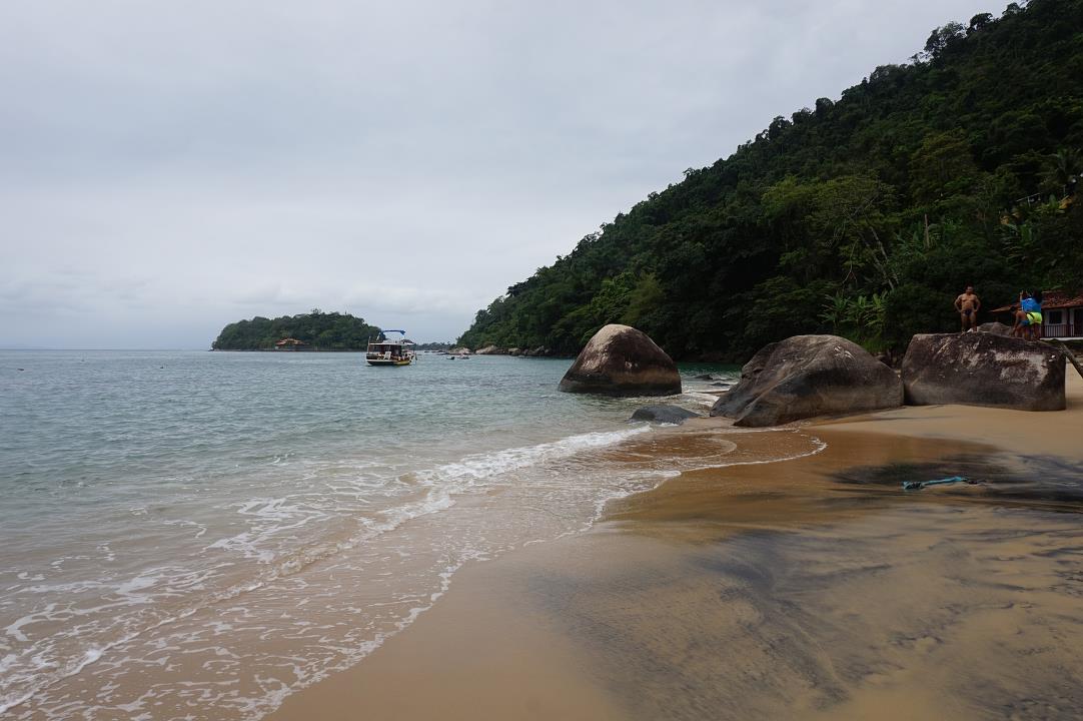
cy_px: 360
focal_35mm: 24
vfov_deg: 53.1
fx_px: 722
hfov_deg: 73.8
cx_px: 542
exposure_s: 1/80
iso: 100
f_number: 11
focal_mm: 16
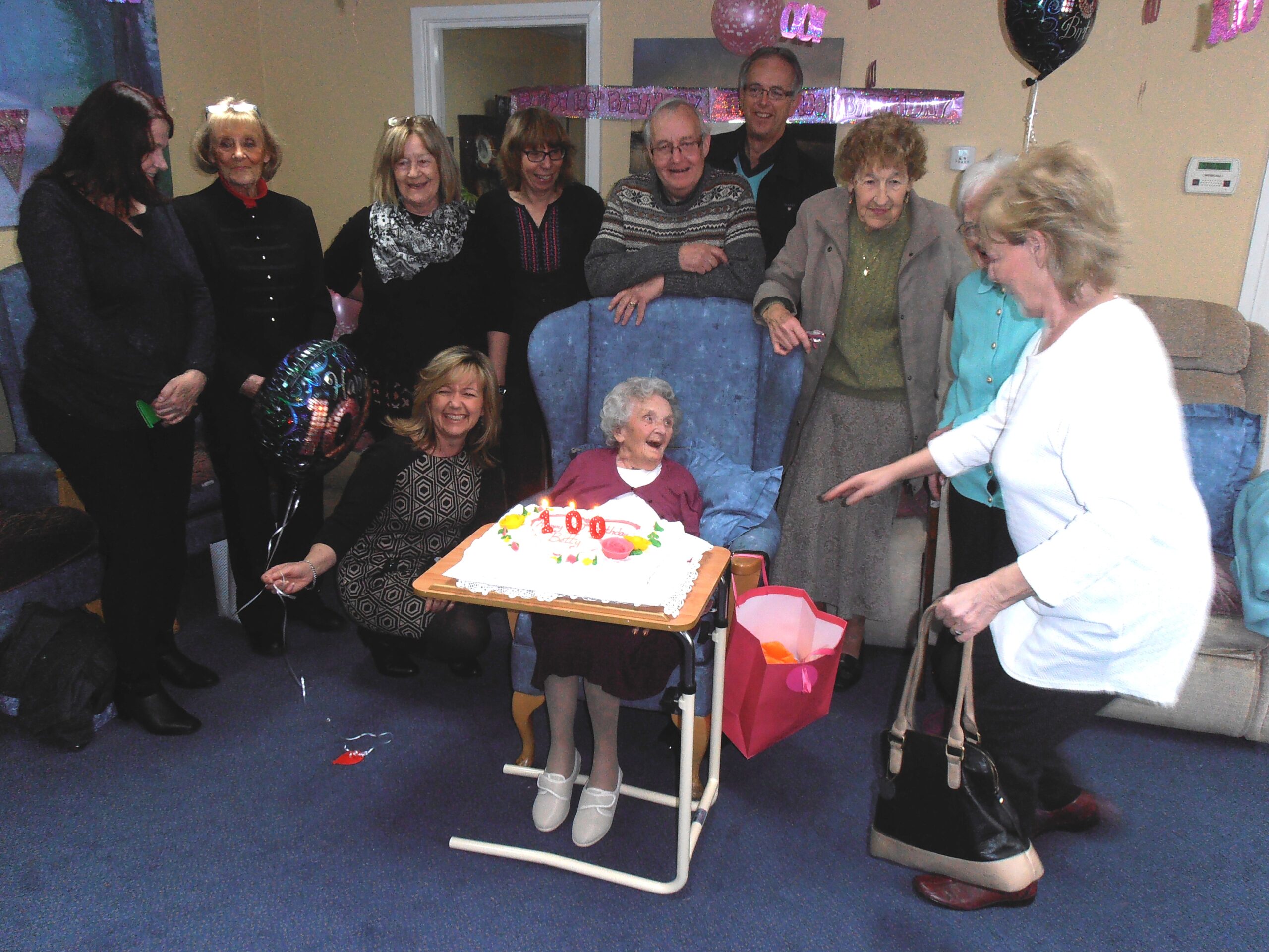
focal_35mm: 30
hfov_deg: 60.0
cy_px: 476
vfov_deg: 46.8
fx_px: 1100
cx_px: 634
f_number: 3.5
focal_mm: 5.25
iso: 125
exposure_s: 1/30
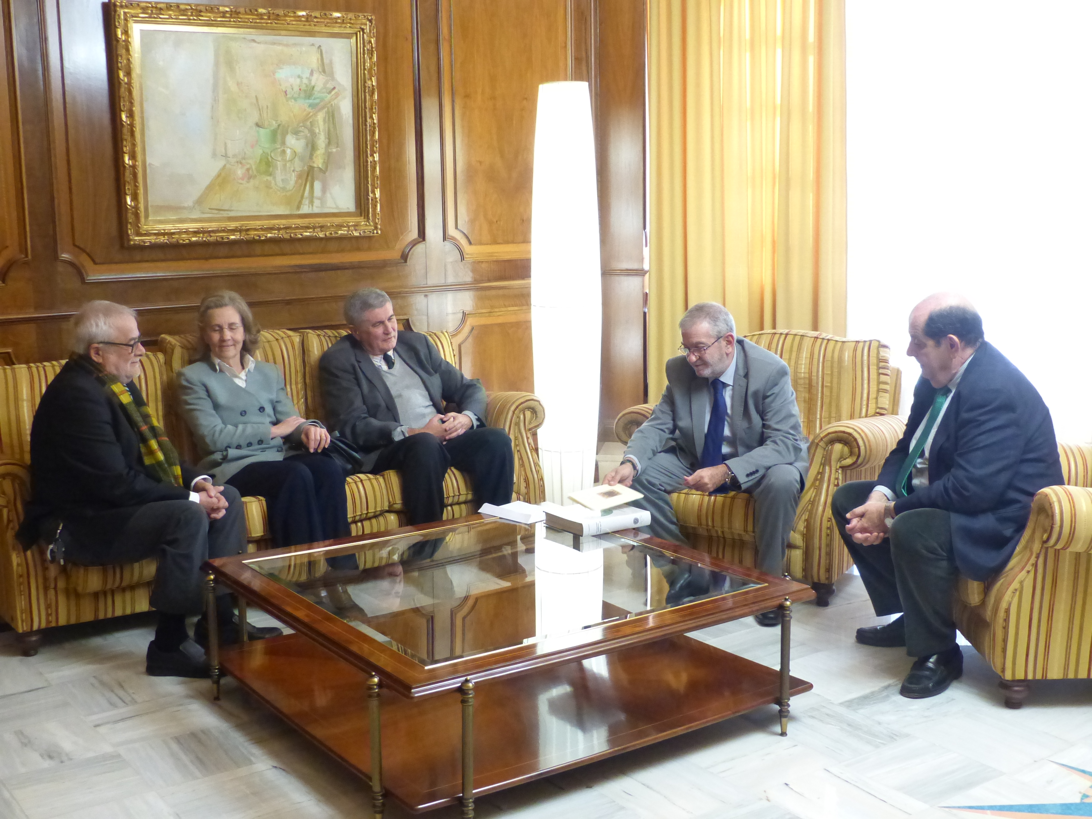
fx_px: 1325
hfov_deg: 44.8
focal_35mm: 42
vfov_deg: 34.3
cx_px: 546
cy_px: 410
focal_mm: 7.6
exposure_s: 1/80
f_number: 2.8
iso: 800
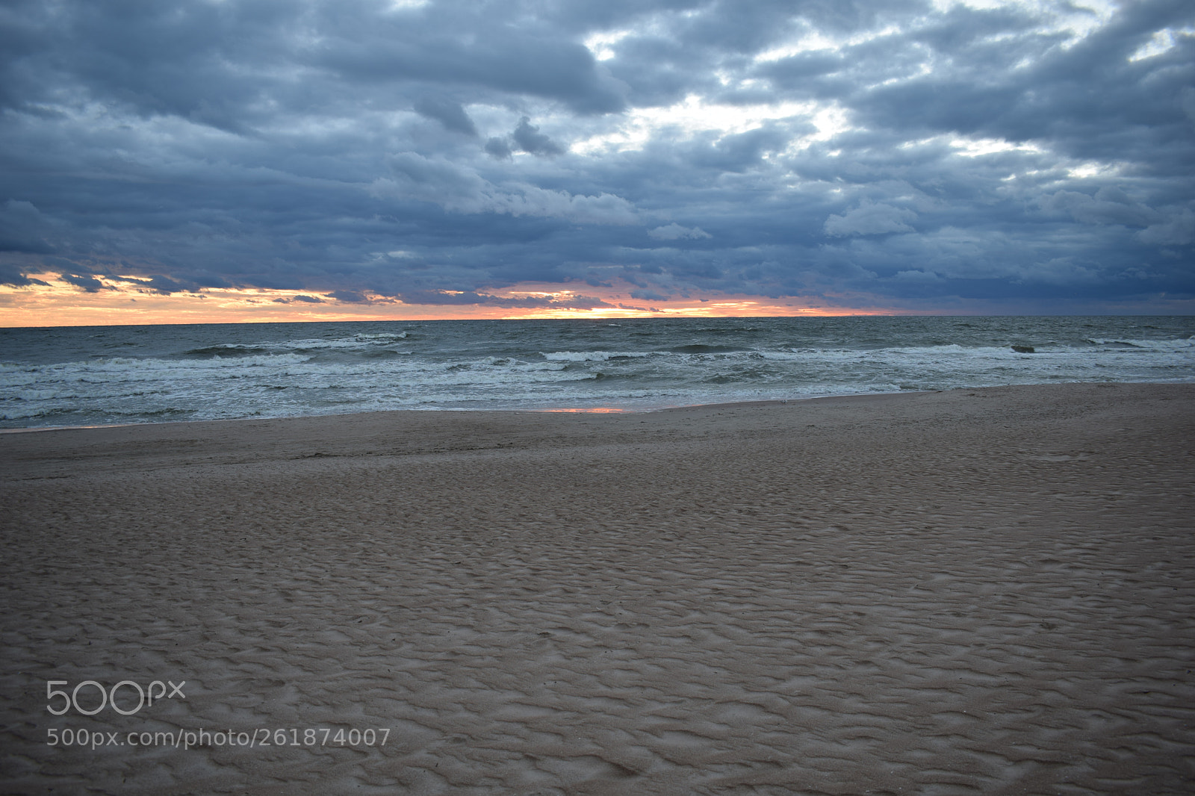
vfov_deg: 47.9
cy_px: 398
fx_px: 896
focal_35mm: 27
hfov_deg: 67.4
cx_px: 598
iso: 100
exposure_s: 1/80
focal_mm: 18
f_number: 4.5
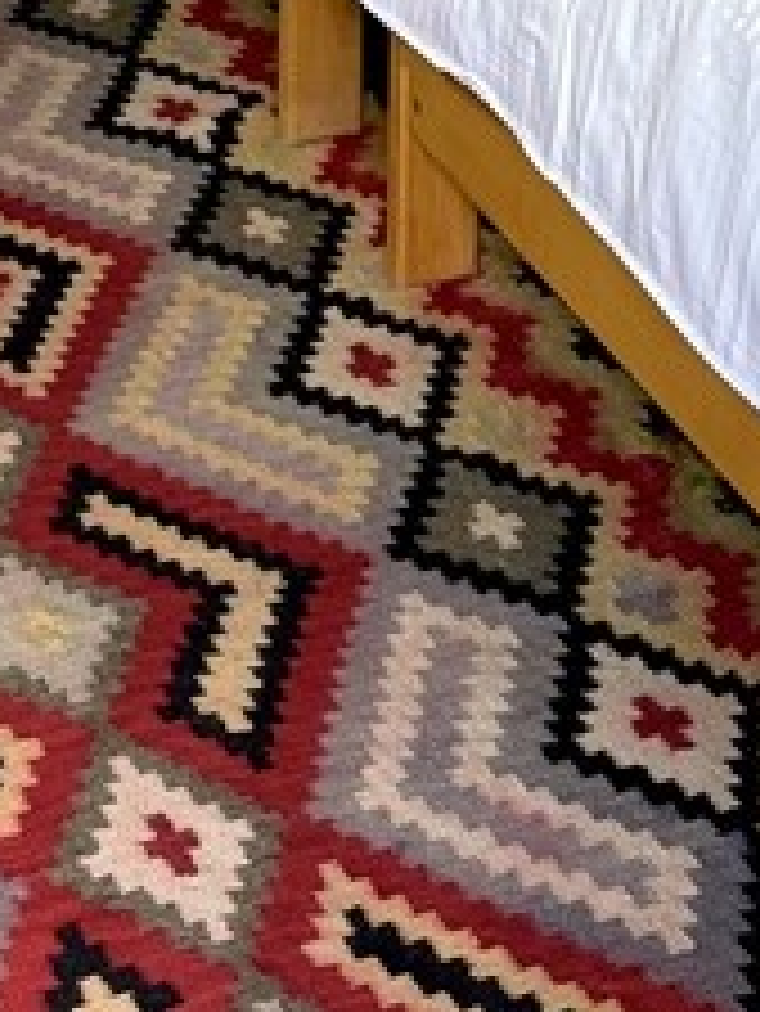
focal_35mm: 109
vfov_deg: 15.0
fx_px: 3188
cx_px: 337
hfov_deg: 13.6
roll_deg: -2.0
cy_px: -958
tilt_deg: -6.6
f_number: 1.78
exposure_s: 1/121
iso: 200
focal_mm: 6.76
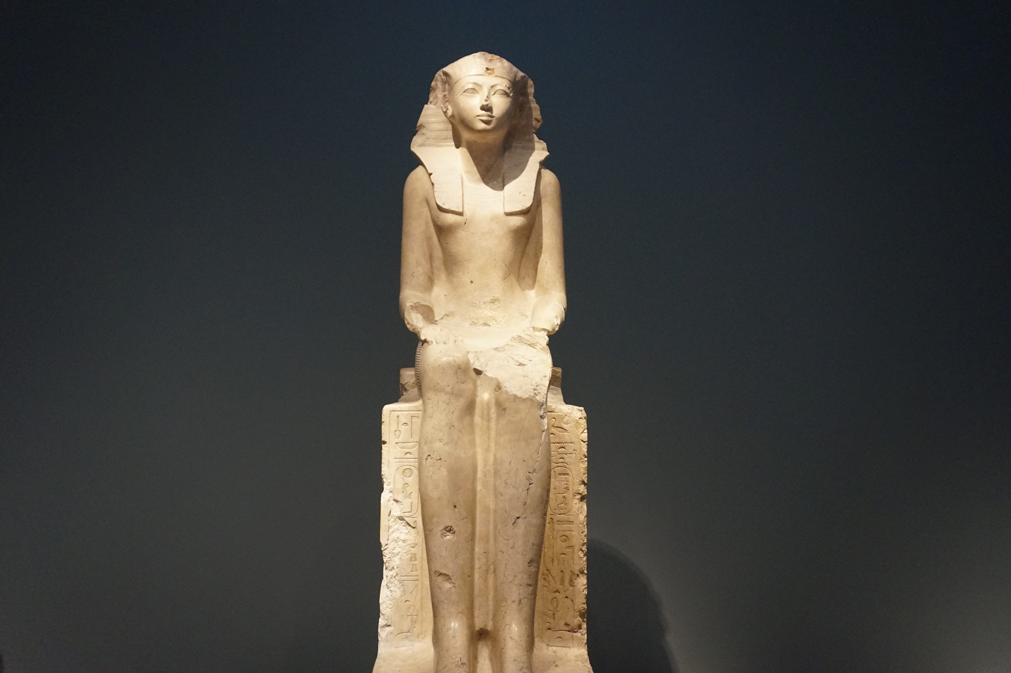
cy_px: 336
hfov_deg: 64.6
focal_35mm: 28
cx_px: 506
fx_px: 800
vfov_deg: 45.6
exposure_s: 1/160
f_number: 4
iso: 2500
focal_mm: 19
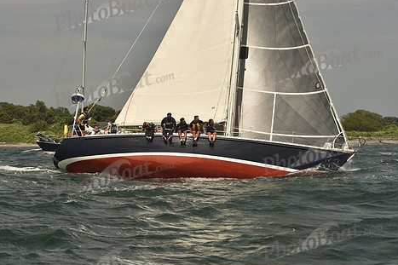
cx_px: 219
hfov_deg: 23.4
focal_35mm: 87
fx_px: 961
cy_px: 121
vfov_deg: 15.7
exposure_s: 1/640
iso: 250
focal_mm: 70
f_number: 9
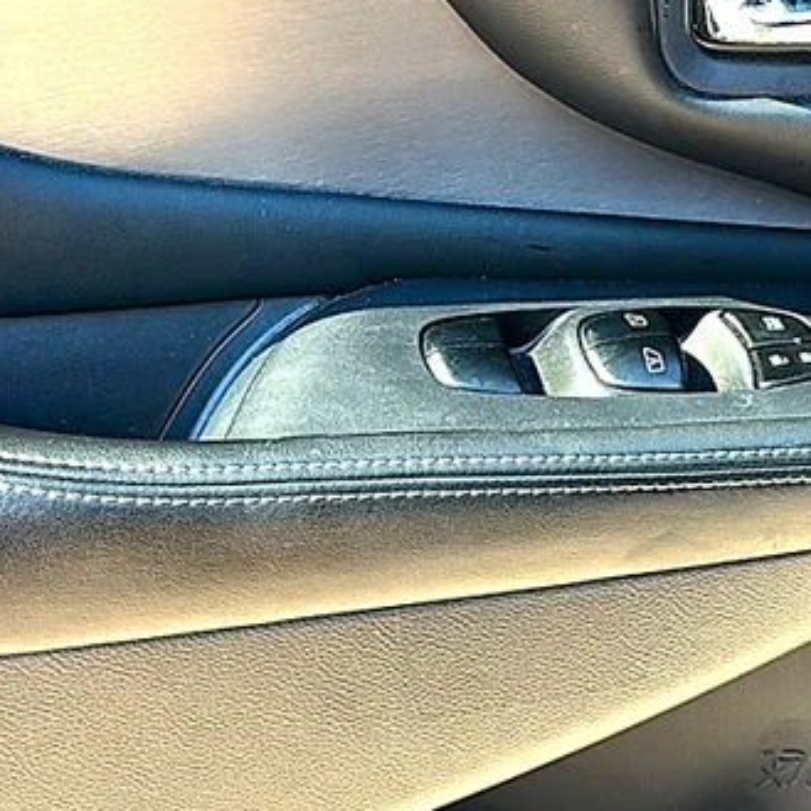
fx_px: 1643
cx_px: 555
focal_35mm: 62
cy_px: 235
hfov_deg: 27.5
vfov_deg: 27.5
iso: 64
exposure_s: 1/166
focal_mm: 6.86
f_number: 1.78
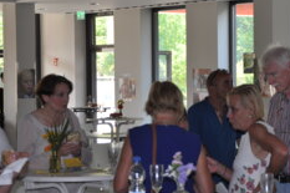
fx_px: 1079
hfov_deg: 15.3
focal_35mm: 134
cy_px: 91
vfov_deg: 10.2
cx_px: 187
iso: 500
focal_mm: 52
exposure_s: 1/125
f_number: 5
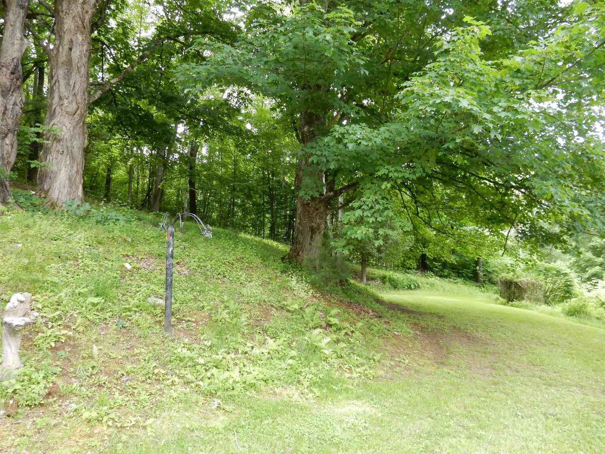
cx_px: 302
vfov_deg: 54.9
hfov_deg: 69.4
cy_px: 227
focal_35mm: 25
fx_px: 437
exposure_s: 1/200
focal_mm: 4.5
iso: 400
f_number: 3.7
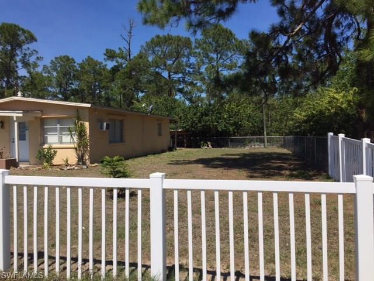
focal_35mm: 29
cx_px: 187
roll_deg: +0.0
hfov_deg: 61.7
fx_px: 313
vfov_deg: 48.2
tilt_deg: +0.0
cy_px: 140
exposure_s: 1/3968
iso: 32
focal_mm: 4.15
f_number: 2.2
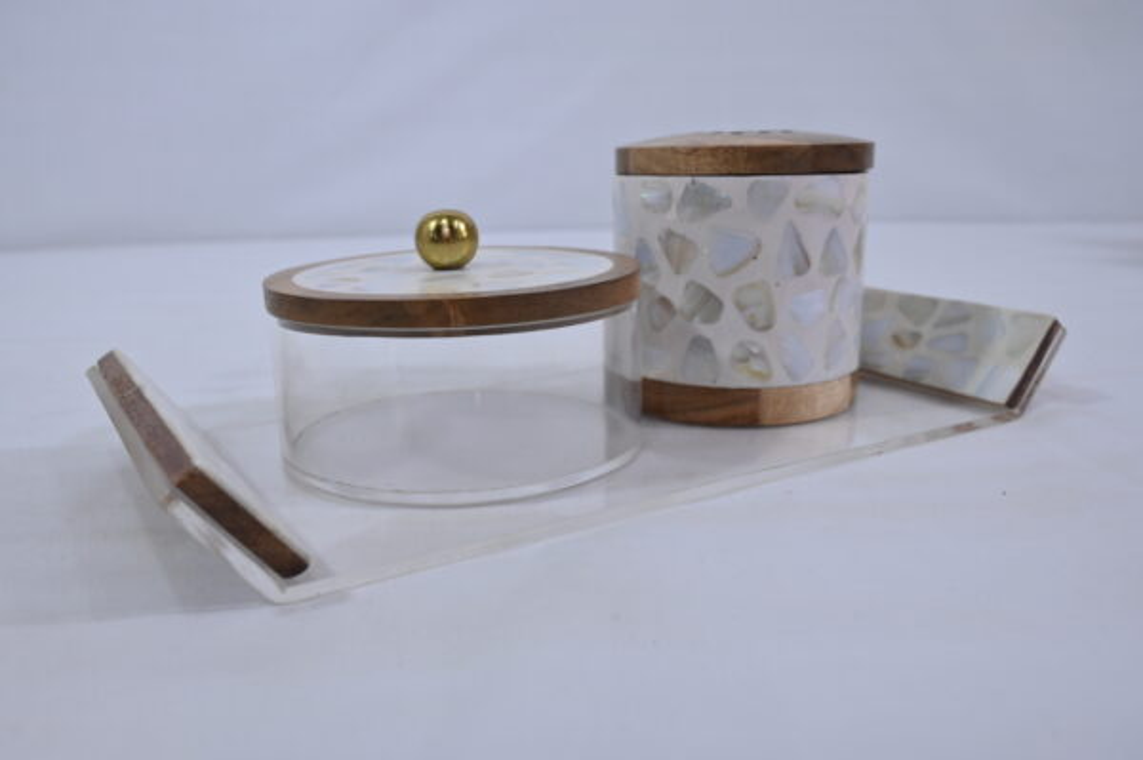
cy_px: 380
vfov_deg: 41.6
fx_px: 999
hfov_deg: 59.5
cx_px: 572
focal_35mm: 32
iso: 500
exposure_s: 1/125
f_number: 7.1
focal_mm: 31.5
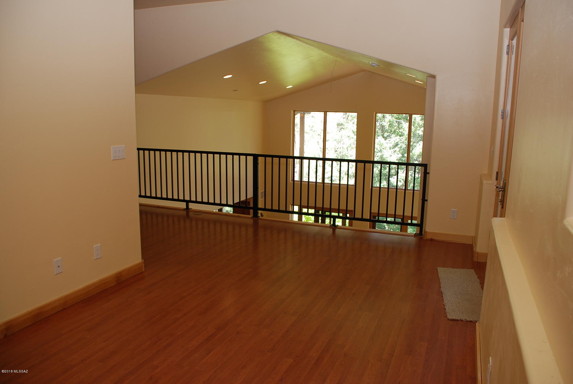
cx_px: 286
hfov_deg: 67.3
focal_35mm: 27
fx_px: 430
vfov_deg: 48.0
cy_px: 192
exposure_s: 1/60
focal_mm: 18
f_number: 4
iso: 200
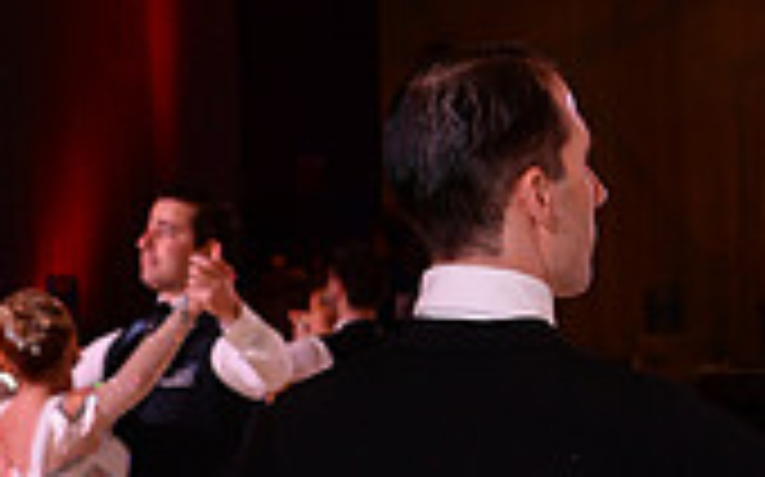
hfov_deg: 10.3
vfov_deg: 6.4
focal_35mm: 201
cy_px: 860
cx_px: 839
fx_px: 4188
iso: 2500
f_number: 7.1
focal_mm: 58
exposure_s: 1/250
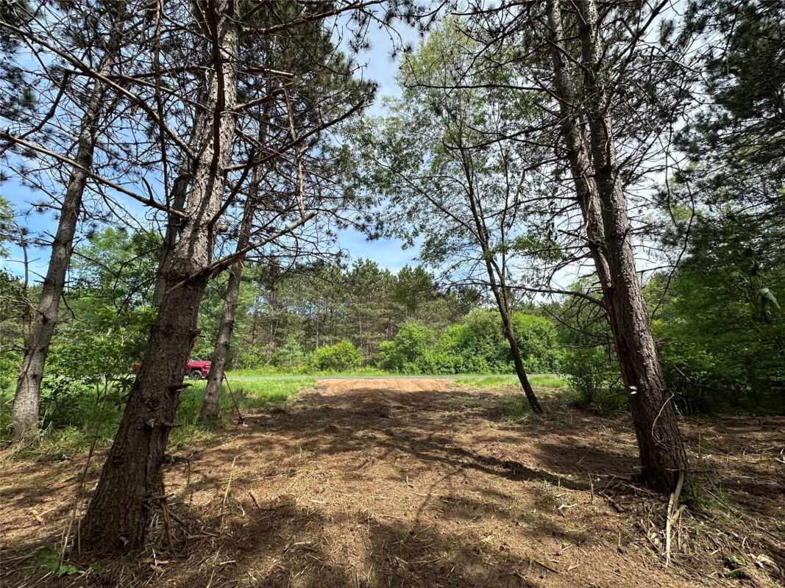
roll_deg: +0.8
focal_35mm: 14
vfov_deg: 85.7
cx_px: 392
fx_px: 317
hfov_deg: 102.1
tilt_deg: +13.9
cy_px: 294
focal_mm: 2.22
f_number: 2.2
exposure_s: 1/1006
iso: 40
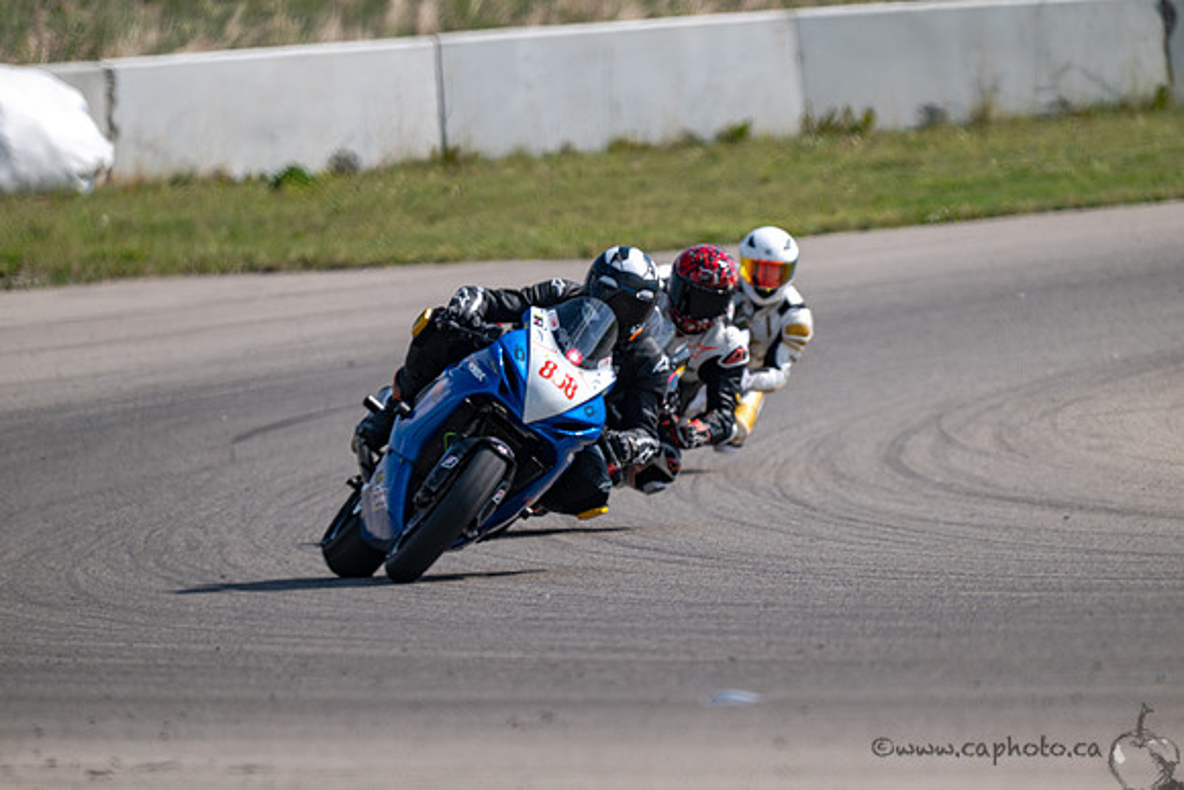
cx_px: 592
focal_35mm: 600
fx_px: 19737
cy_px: 395
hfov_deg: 3.4
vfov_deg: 2.3
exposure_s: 1/1250
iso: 200
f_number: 6.3
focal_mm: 600
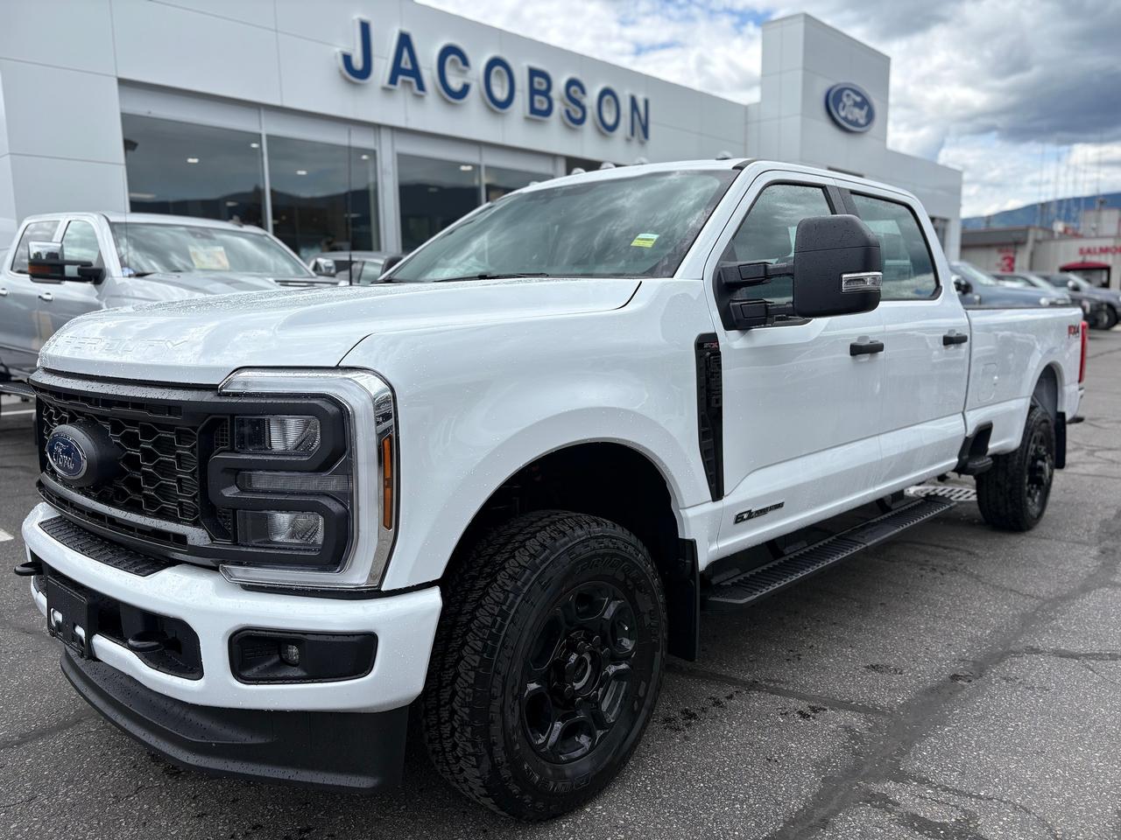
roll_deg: +1.0
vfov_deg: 53.1
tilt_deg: -8.3
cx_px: 560
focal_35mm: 26
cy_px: 420
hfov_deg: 67.3
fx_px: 842
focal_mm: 5.96
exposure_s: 1/2865
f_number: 1.6
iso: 50
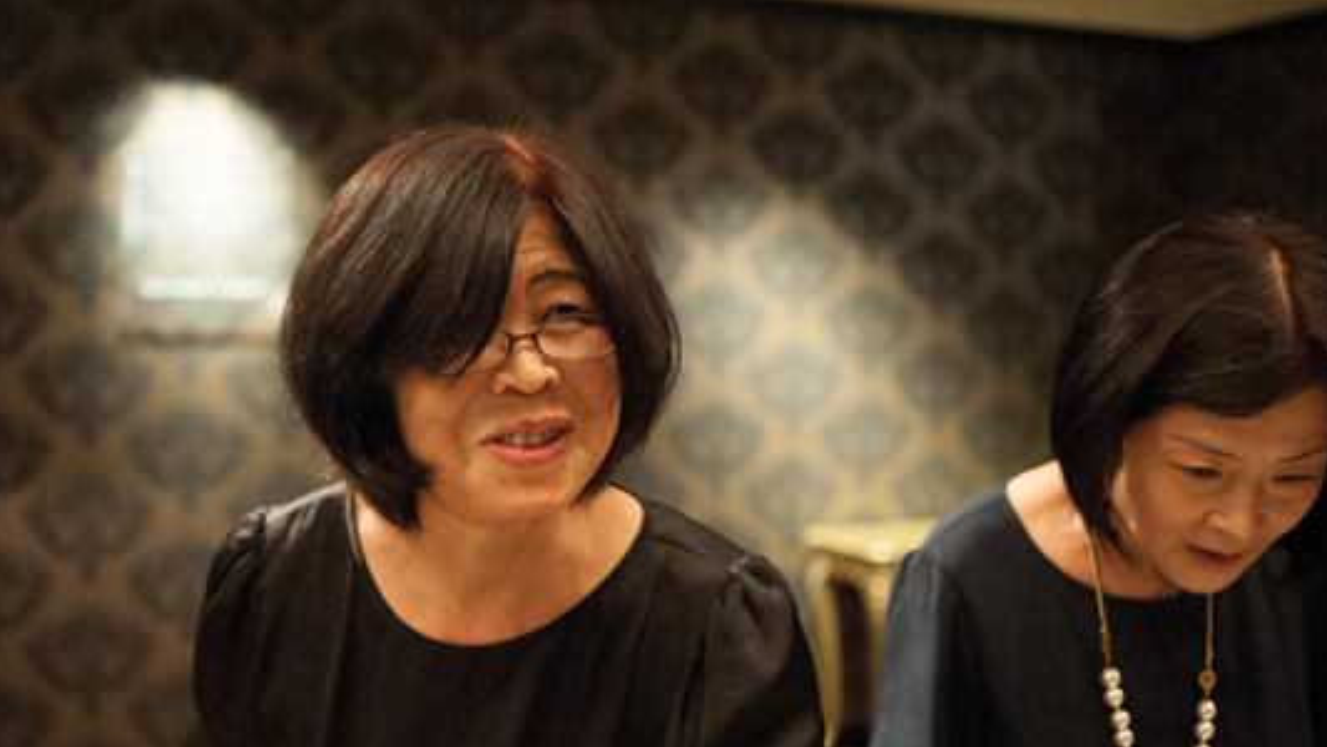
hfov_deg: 46.3
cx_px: 585
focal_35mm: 44
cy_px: 406
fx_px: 1548
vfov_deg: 27.1
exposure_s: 1/100
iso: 4500
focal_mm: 35
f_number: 2.8
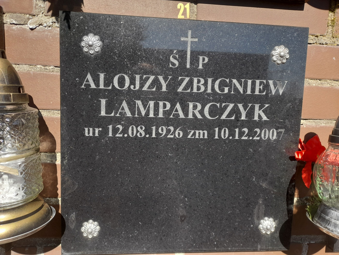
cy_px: 128
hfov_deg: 69.4
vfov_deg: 54.9
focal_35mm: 25
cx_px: 170
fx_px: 245
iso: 20
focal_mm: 4.6
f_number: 2
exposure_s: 1/211
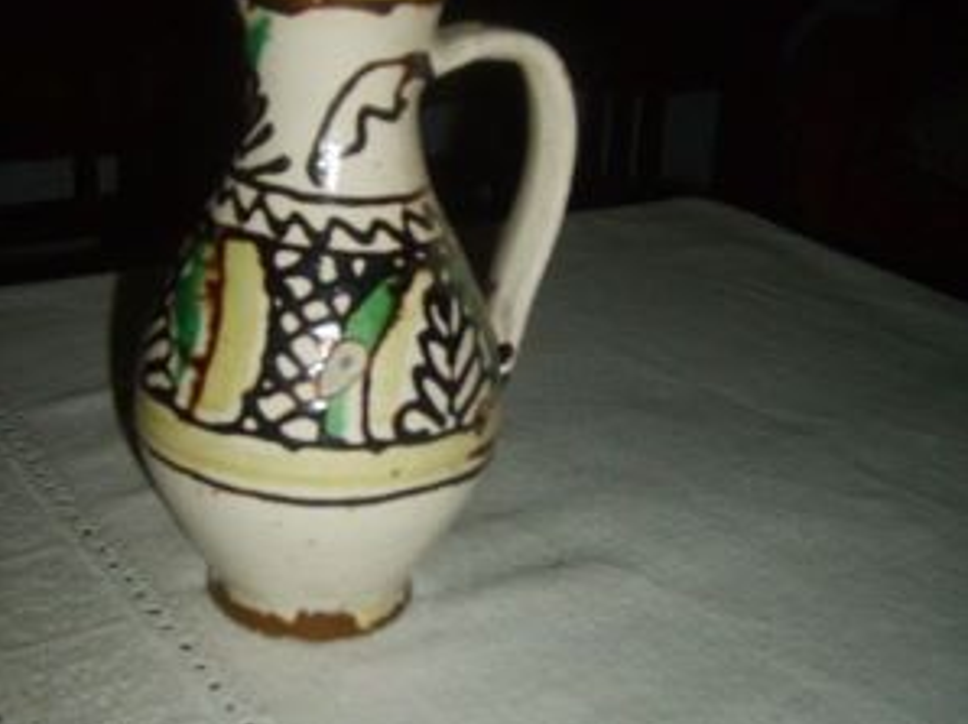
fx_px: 1313
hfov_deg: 40.5
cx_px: 484
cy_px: 305
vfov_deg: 30.8
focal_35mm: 47
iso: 100
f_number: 2.8
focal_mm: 5.8
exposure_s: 1/45
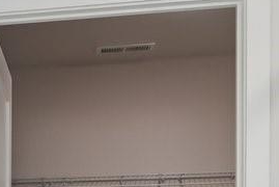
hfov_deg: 15.6
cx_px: -213
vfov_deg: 11.5
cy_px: 283
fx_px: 884
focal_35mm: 114
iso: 320
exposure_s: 1/30
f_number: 8
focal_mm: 10
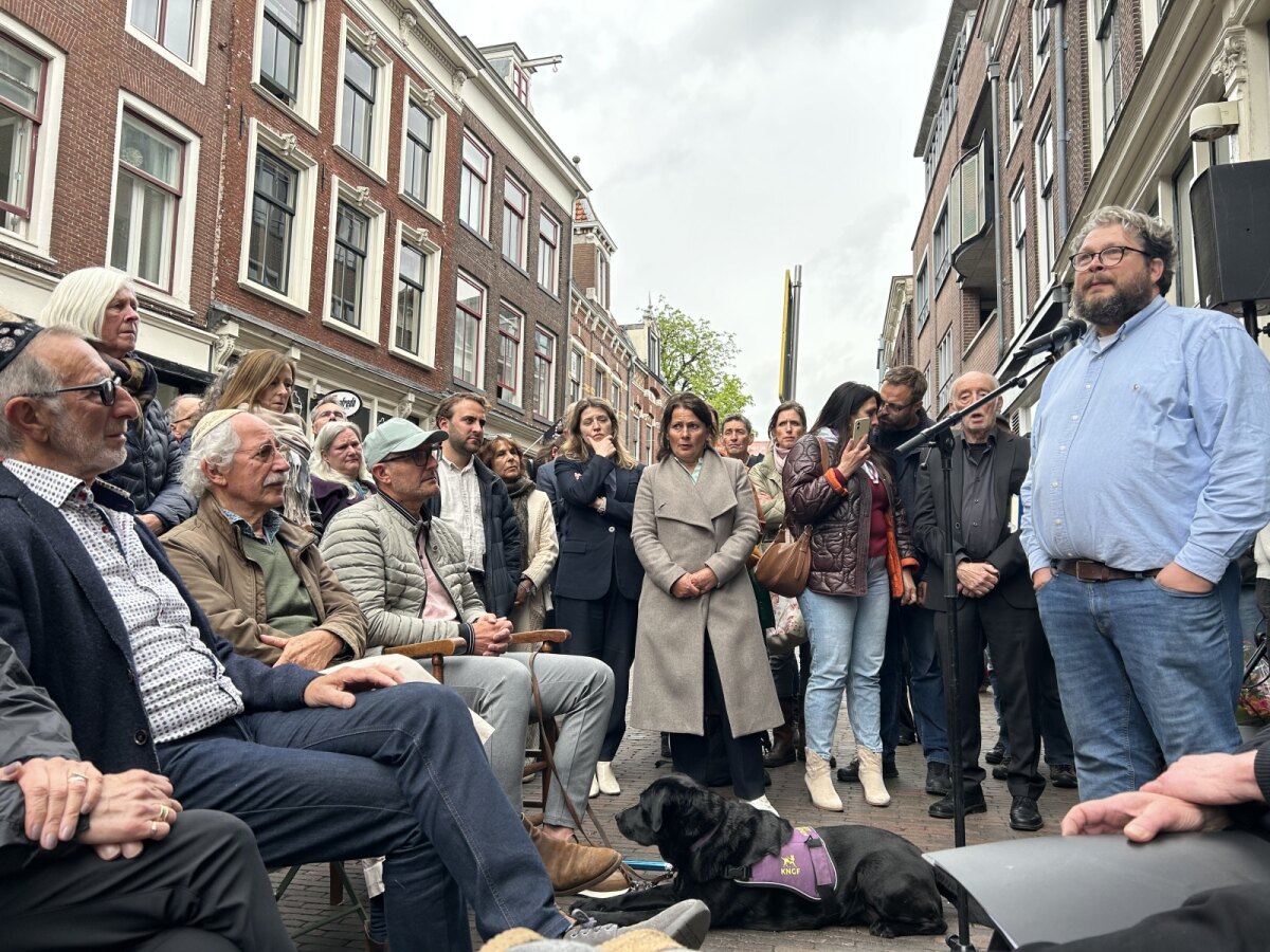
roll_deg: -0.9
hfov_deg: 67.3
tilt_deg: +4.6
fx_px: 954
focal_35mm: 26
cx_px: 635
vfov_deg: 53.1
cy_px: 476
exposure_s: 1/611
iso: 50
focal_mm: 5.7
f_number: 1.5
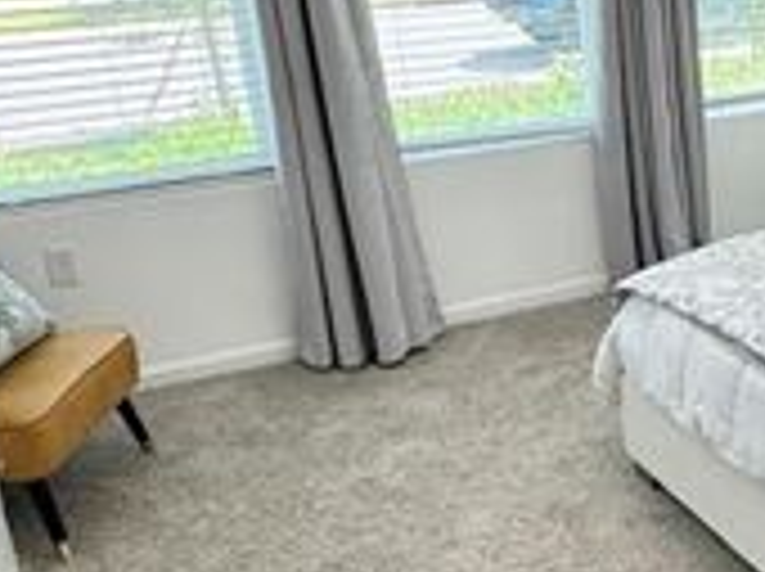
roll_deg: +1.1
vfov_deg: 25.2
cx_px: 880
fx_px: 1280
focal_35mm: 58
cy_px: 297
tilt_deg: -19.9
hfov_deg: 29.4
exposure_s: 1/120
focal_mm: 2.22
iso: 64
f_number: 2.2
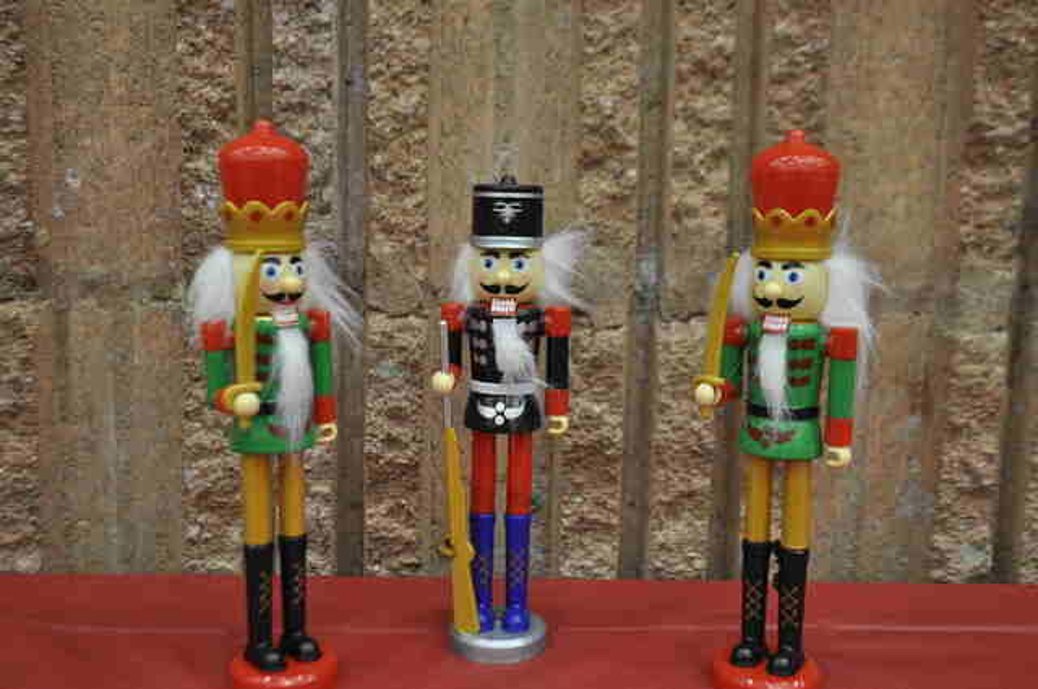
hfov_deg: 49.6
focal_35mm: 39
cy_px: 344
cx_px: 519
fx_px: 1123
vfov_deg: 34.1
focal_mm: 26
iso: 560
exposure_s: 1/40
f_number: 4
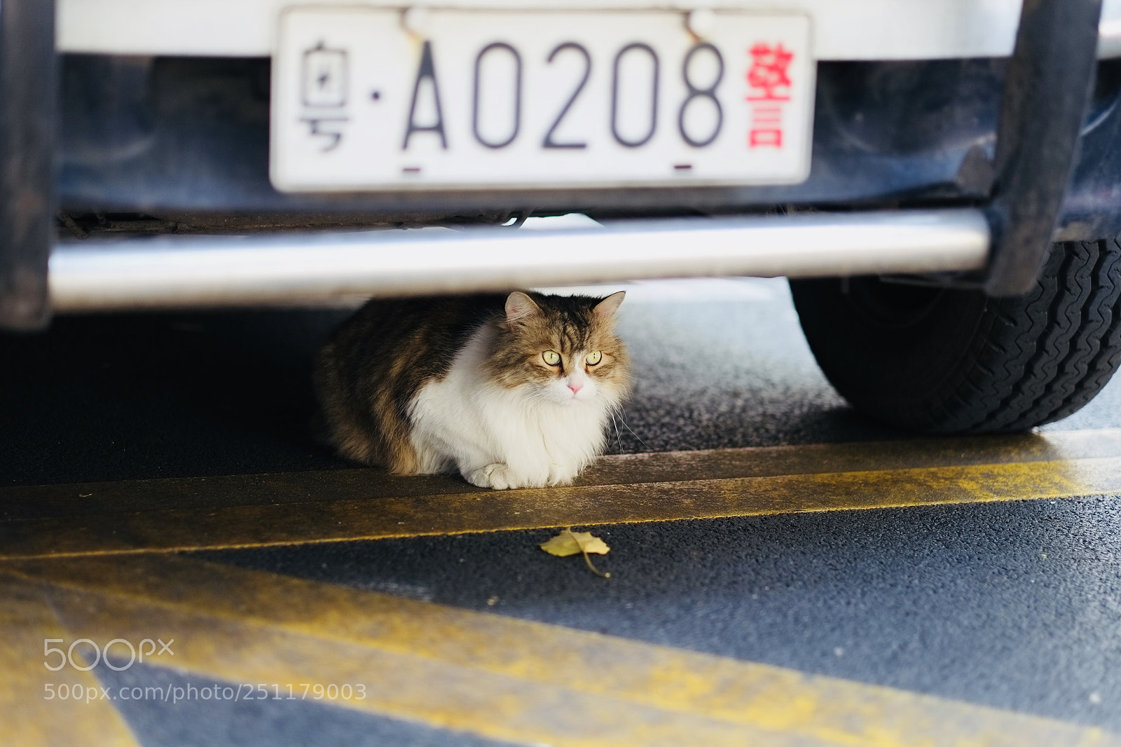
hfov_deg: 24.2
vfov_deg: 16.3
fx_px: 2615
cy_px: 374
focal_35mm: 84
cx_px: 560
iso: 200
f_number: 1.2
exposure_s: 1/180
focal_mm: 56
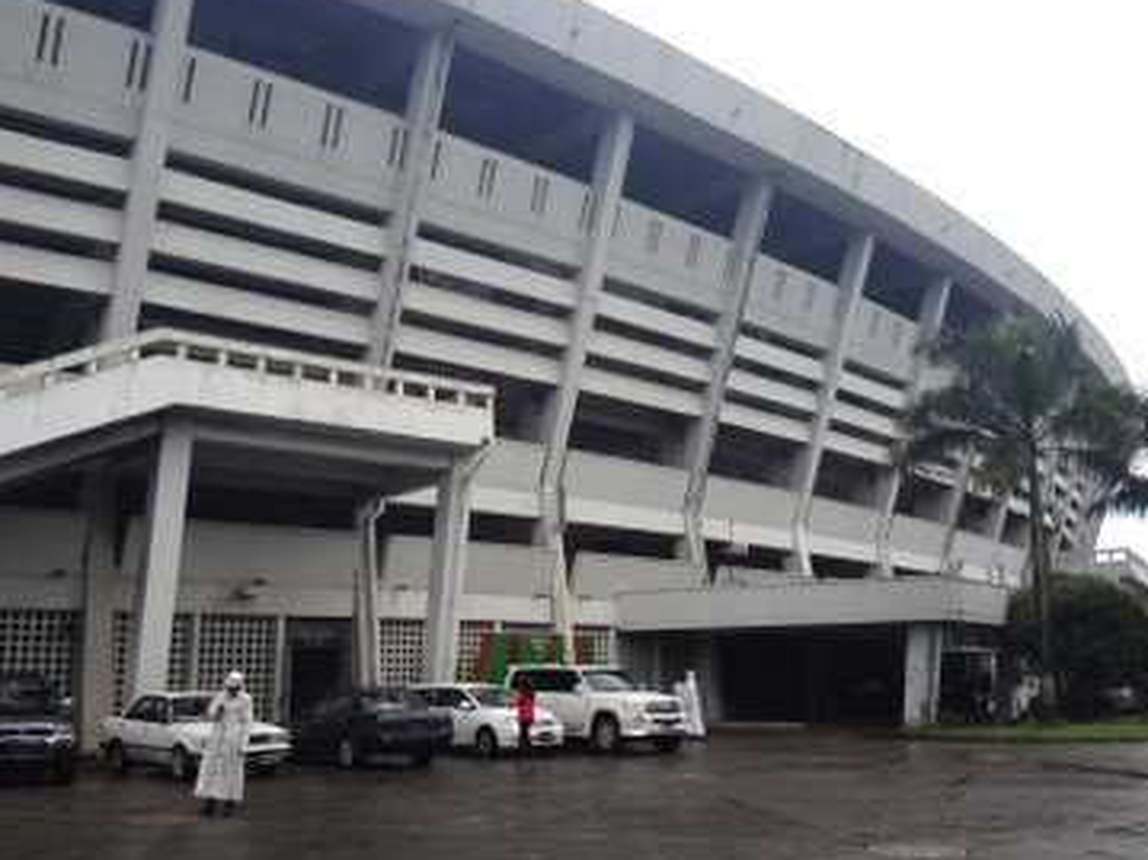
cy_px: 435
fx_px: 1293
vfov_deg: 36.8
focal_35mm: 39
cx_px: 582
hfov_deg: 47.9
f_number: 2.4
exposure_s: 1/421
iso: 64
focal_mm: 4.28
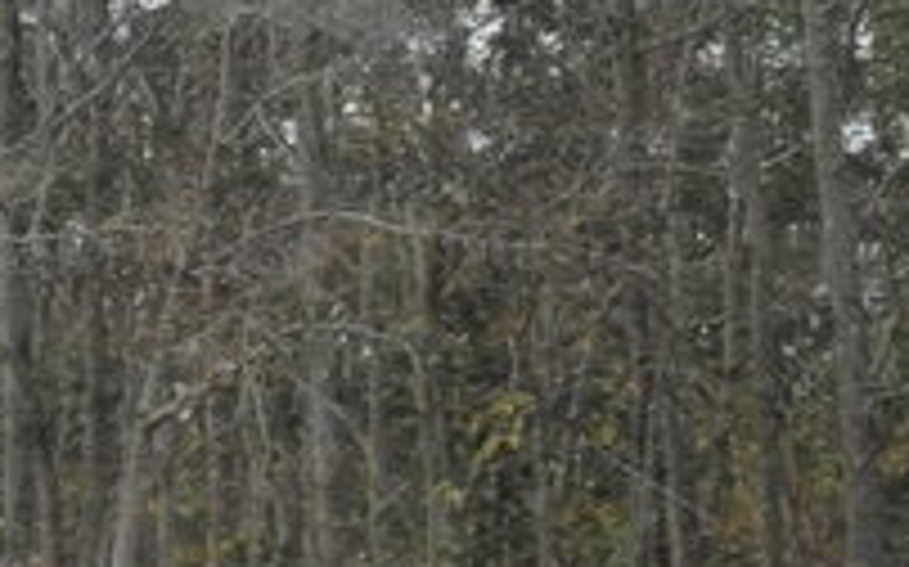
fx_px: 5373
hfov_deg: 9.7
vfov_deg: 6.0
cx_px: 292
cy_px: 227
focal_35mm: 217
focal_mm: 28
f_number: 6.3
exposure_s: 1/160
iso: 400
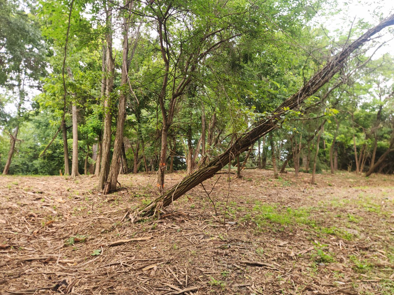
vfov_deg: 58.9
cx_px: 197
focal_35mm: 23
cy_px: 148
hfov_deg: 73.9
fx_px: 262
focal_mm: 5.4
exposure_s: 1/120
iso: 32
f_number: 1.8
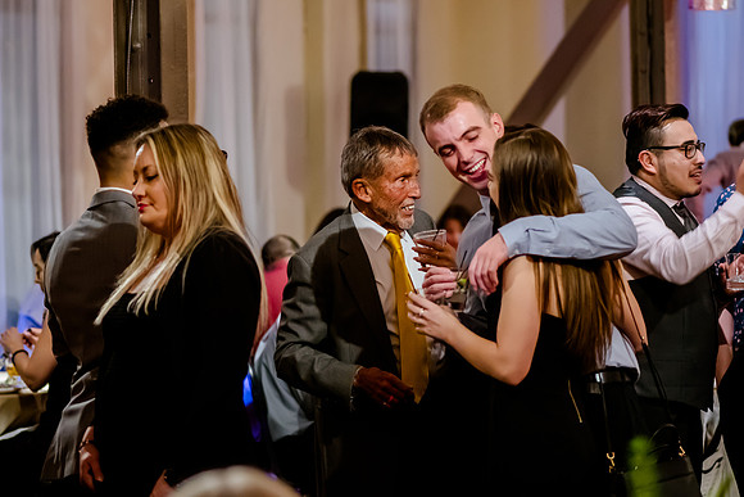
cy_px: 248
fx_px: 3354
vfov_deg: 8.5
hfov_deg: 12.7
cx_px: 372
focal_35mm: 162
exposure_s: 1/100
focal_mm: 105
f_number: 2.8
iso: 4000
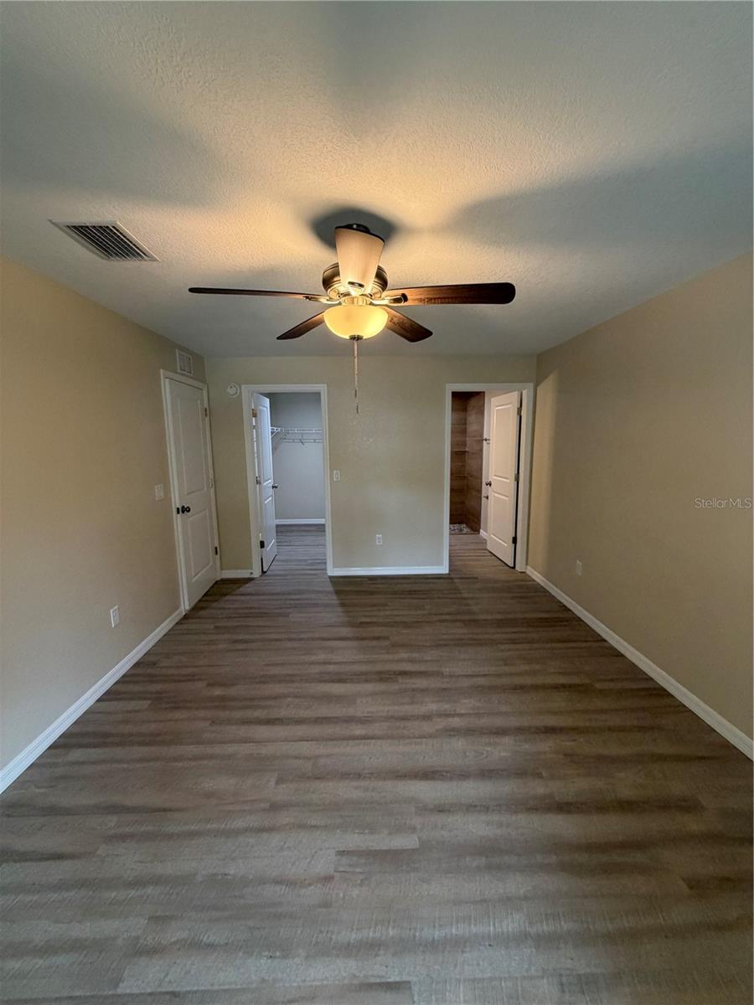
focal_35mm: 14
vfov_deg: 102.1
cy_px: 502
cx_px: 377
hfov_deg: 85.7
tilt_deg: -8.0
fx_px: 407
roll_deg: -0.2
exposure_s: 1/60
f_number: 2.2
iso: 250
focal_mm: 2.22
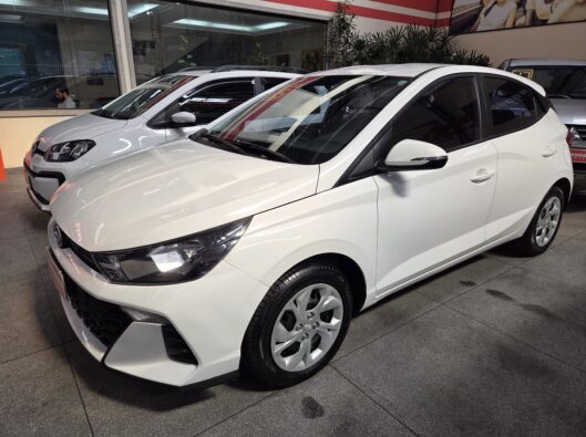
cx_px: 293
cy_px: 218
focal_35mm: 23
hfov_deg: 74.0
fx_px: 389
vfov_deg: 58.7
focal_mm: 5.4
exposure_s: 1/137
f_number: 1.8
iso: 25
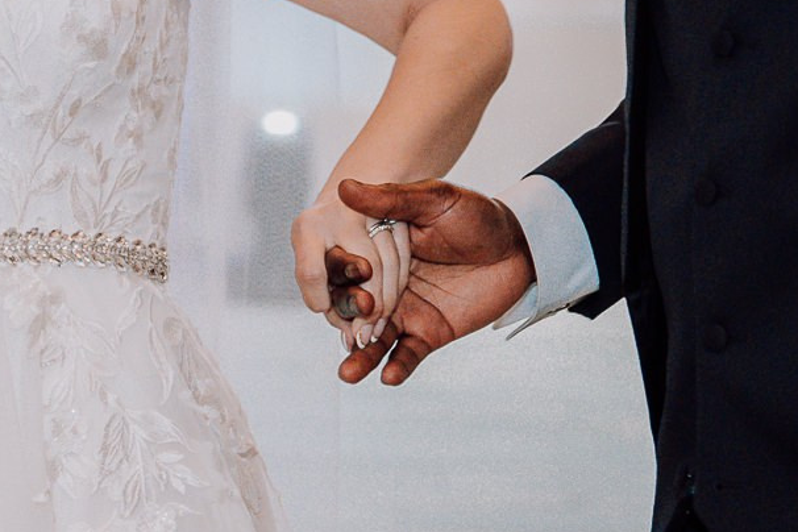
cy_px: -38
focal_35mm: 174
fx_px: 3857
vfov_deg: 7.8
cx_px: 325
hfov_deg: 11.8
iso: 3200
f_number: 2.8
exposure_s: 1/200
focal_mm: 51.5
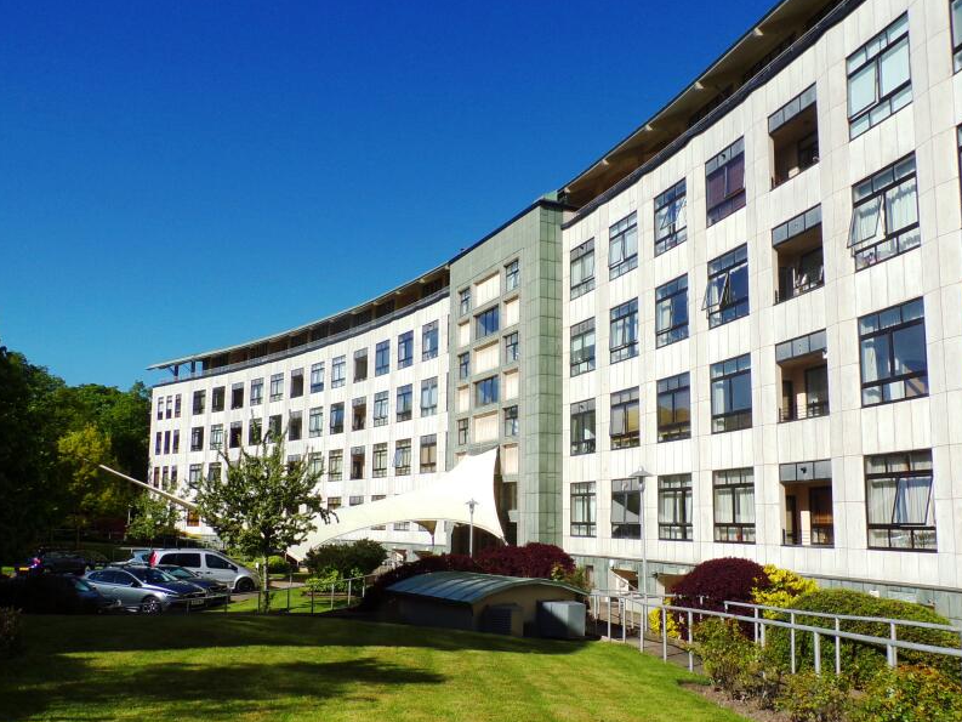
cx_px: 570
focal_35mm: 31
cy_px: 422
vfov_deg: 45.3
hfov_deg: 57.9
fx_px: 862
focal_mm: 4.3
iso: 80
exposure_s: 1/550
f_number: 5.8
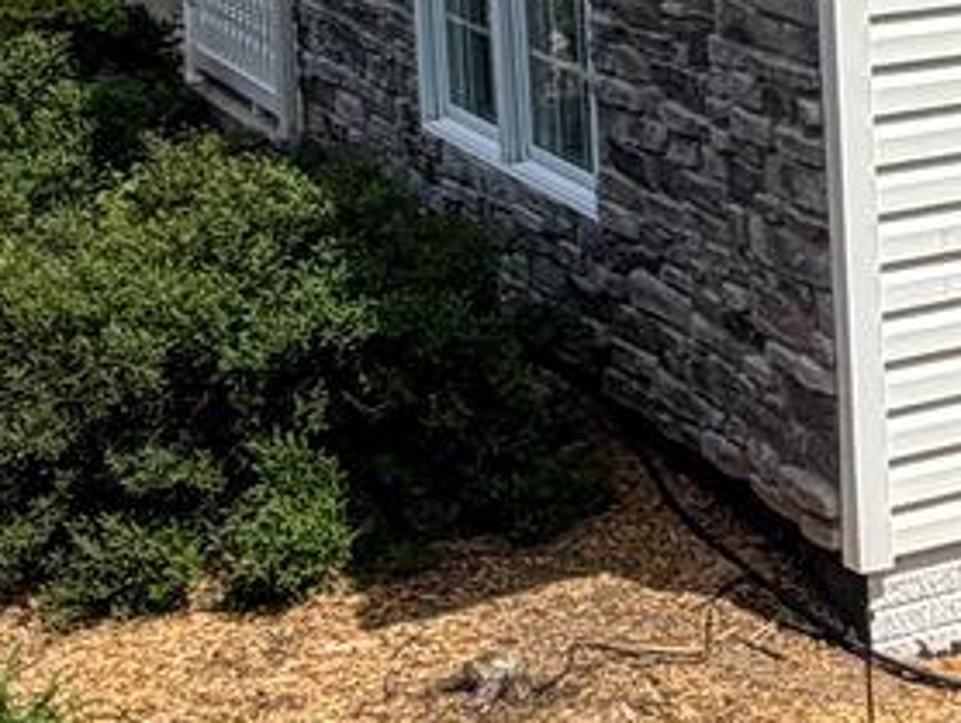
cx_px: 1359
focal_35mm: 103
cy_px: -190
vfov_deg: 13.9
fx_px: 2862
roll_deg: +1.0
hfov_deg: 17.5
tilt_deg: -6.3
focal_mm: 2.22
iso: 20
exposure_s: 1/1145
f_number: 2.2
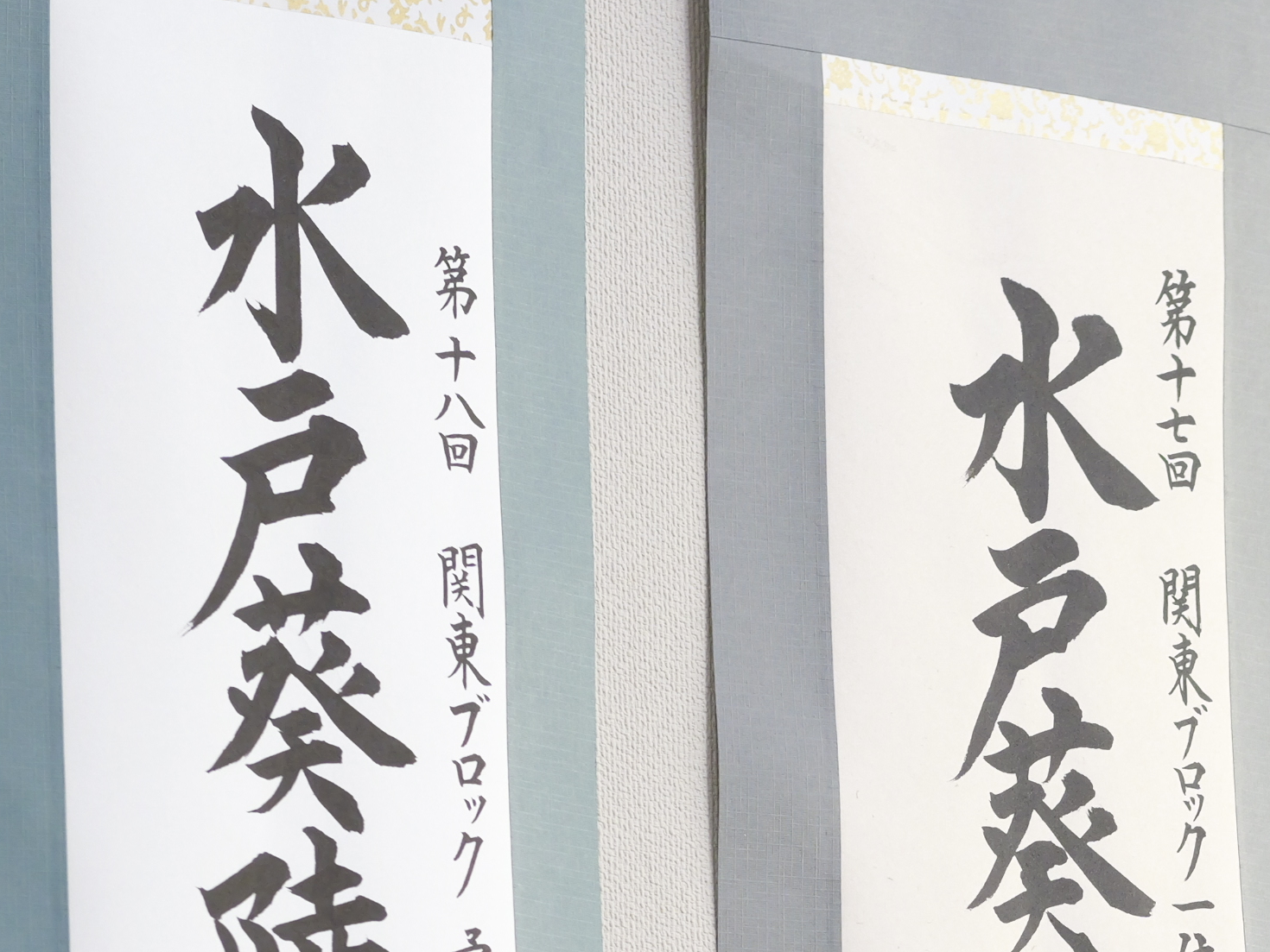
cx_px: 1257
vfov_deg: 4.7
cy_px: 1293
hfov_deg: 6.3
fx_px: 11449
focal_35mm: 312
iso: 400
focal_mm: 56
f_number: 3
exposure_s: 1/100
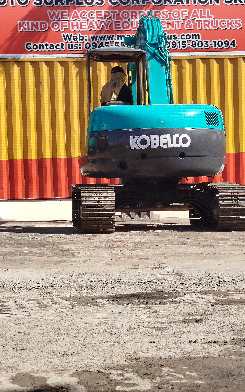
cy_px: 197
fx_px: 331
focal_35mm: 31
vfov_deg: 61.2
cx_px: 125
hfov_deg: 40.6
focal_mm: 5.31
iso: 50
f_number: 1.7
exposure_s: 1/609
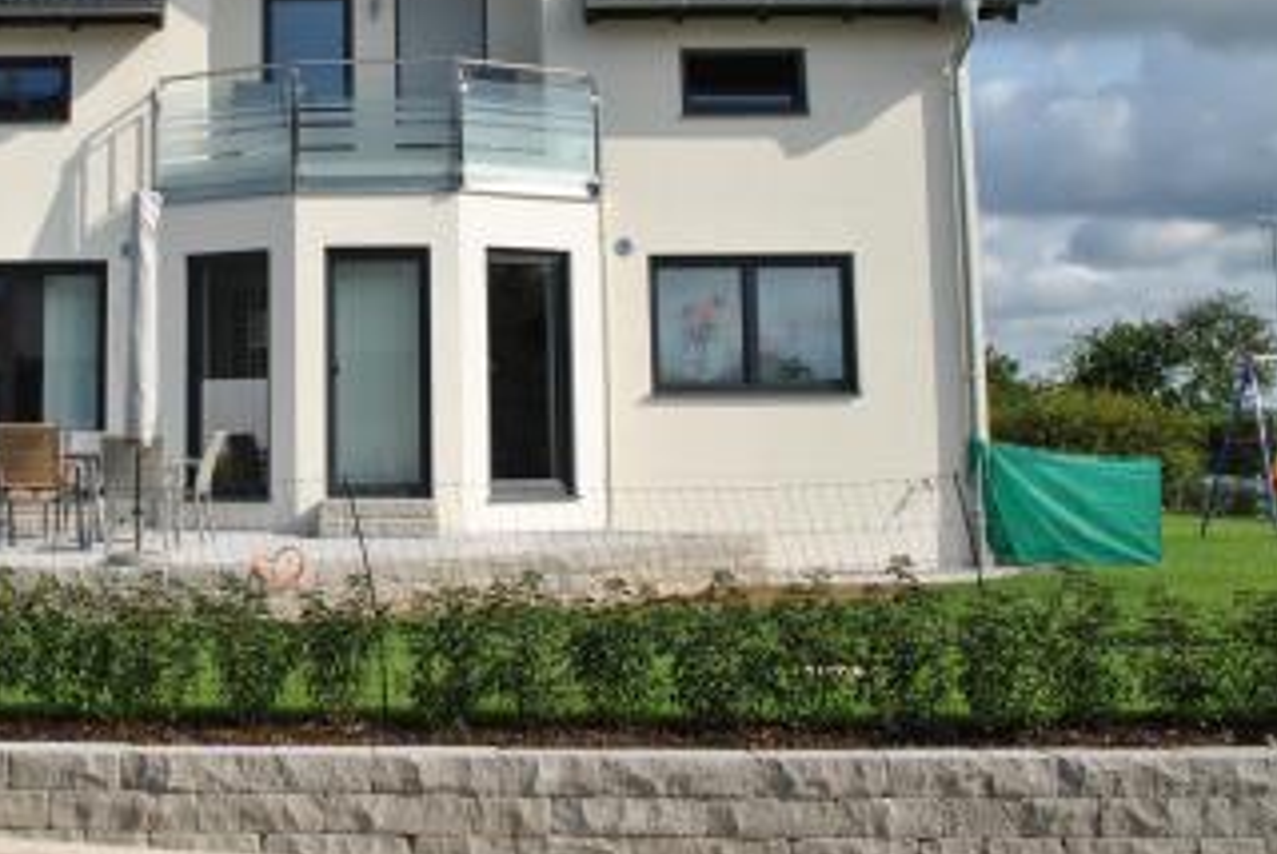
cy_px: 202
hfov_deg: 38.5
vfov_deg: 26.7
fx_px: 1775
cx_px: 309
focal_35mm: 50
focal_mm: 20
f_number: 9
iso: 100
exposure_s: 1/320
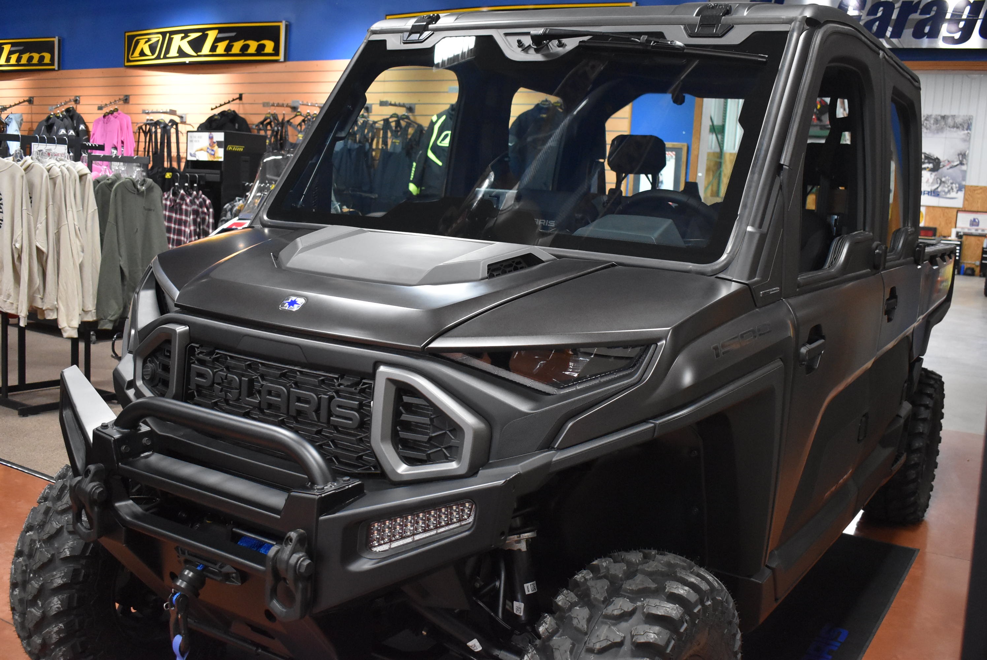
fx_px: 988
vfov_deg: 36.9
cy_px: 330
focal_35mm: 36
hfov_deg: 53.1
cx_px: 494
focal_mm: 24
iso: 3200
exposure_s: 1/125
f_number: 3.8
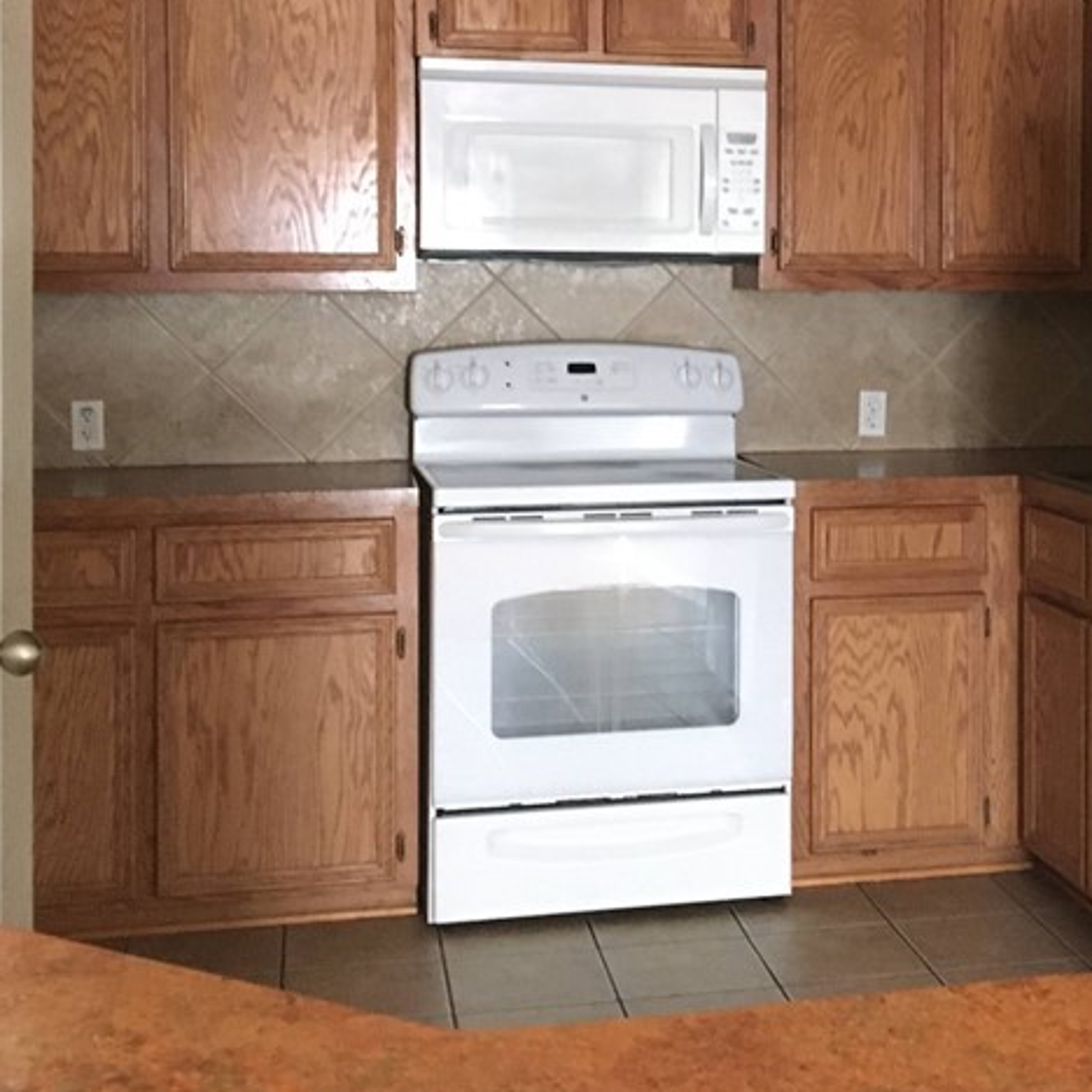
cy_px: 356
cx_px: 819
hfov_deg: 30.1
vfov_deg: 30.3
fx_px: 1999
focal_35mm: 56
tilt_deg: -2.2
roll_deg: -0.1
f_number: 2.2
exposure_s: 1/15
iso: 500
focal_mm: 4.15
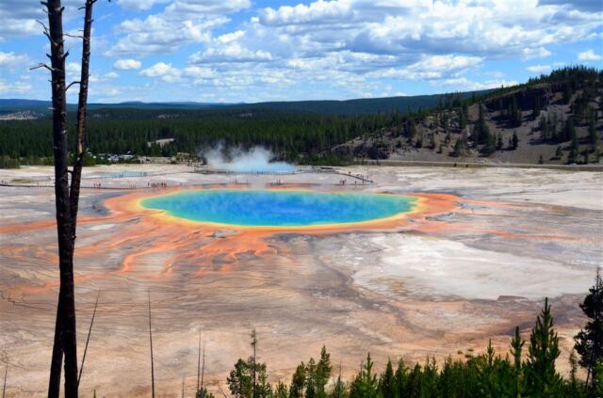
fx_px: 651
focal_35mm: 39
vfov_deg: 34.0
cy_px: 199
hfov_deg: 49.7
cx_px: 302
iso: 200
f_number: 22
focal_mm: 26
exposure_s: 1/100
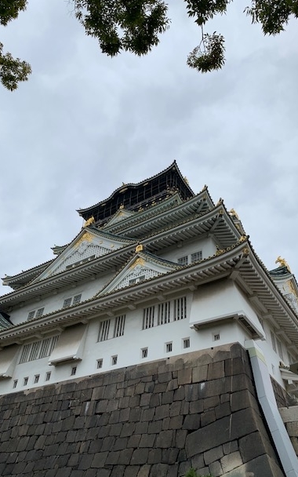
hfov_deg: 43.1
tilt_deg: +44.5
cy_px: 246
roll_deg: -6.8
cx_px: 133
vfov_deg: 64.6
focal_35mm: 29
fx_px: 377
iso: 25
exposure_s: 1/1661
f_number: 1.8
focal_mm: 4.25
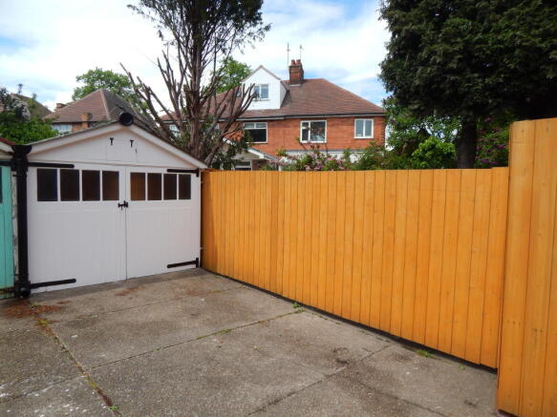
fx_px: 370
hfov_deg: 73.9
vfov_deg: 58.9
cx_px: 278
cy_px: 208
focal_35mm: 23
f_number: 3
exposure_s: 1/1500
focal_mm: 4
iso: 125
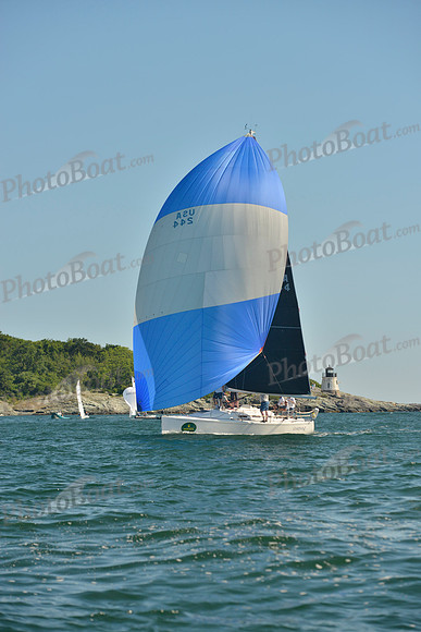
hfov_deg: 12.2
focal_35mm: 112
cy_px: 316
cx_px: 210
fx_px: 1963
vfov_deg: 18.3
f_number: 5.6
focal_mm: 112
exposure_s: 1/1250
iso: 400
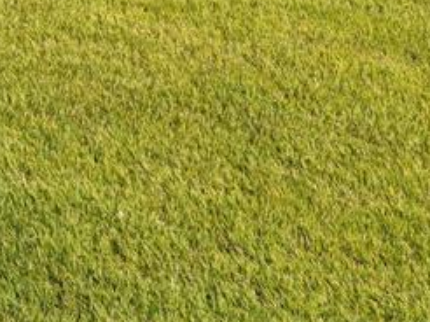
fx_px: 1335
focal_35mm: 108
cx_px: -596
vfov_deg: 11.6
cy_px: -420
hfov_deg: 13.5
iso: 500
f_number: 8
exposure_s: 1/2000
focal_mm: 19.1
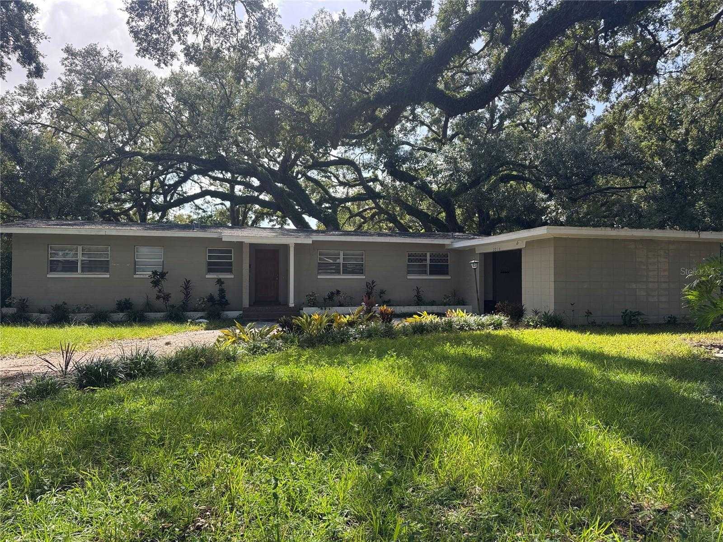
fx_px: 501
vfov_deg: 56.8
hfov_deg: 71.6
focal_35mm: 24
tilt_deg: +0.5
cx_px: 362
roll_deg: -0.2
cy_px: 271
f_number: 1.78
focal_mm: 6.76
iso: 80
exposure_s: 1/782
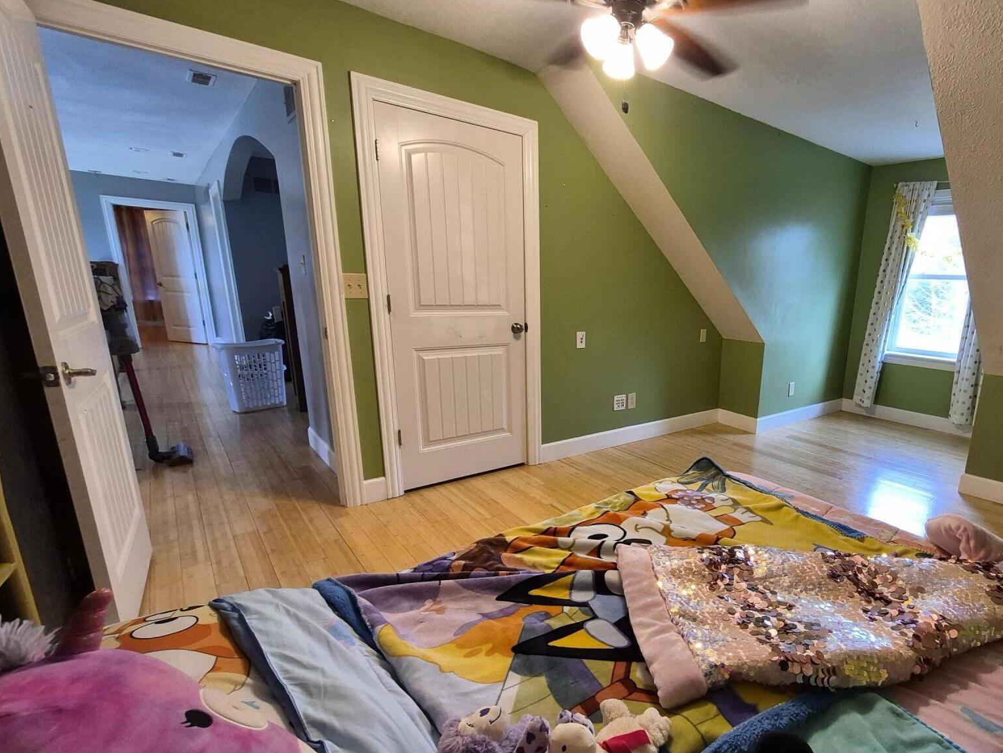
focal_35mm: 17
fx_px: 493
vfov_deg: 74.6
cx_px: 649
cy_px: 402
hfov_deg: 88.5
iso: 125
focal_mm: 1.74
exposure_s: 1/60
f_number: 2.2
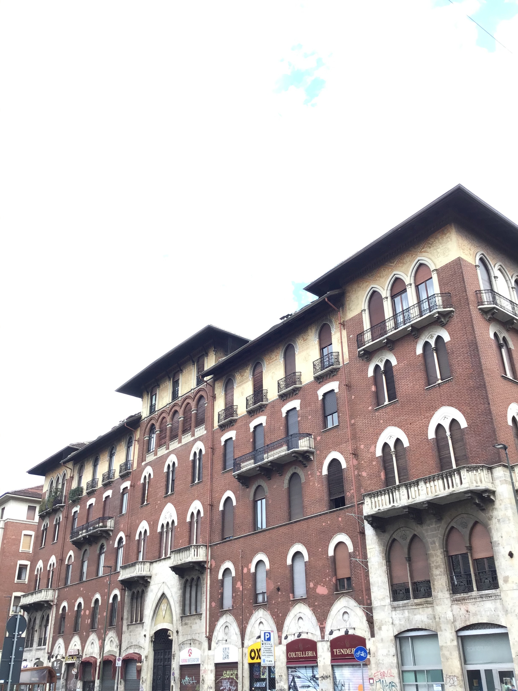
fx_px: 619
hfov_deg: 45.4
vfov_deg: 58.4
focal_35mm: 31
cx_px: 259
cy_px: 346
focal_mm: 3.3
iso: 25
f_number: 2.4
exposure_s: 1/190
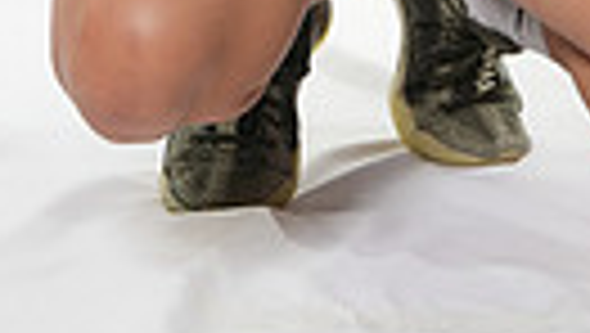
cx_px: 360
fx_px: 3520
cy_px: -644
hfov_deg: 9.6
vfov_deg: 5.1
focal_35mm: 225
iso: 500
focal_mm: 62.5
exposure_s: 1/125
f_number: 7.1
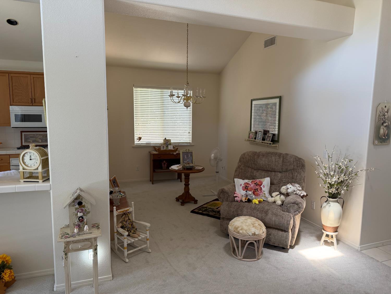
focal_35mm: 24
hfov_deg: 71.6
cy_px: 147
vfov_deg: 56.8
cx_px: 196
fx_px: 271
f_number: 1.78
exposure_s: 1/105
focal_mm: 6.76
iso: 200
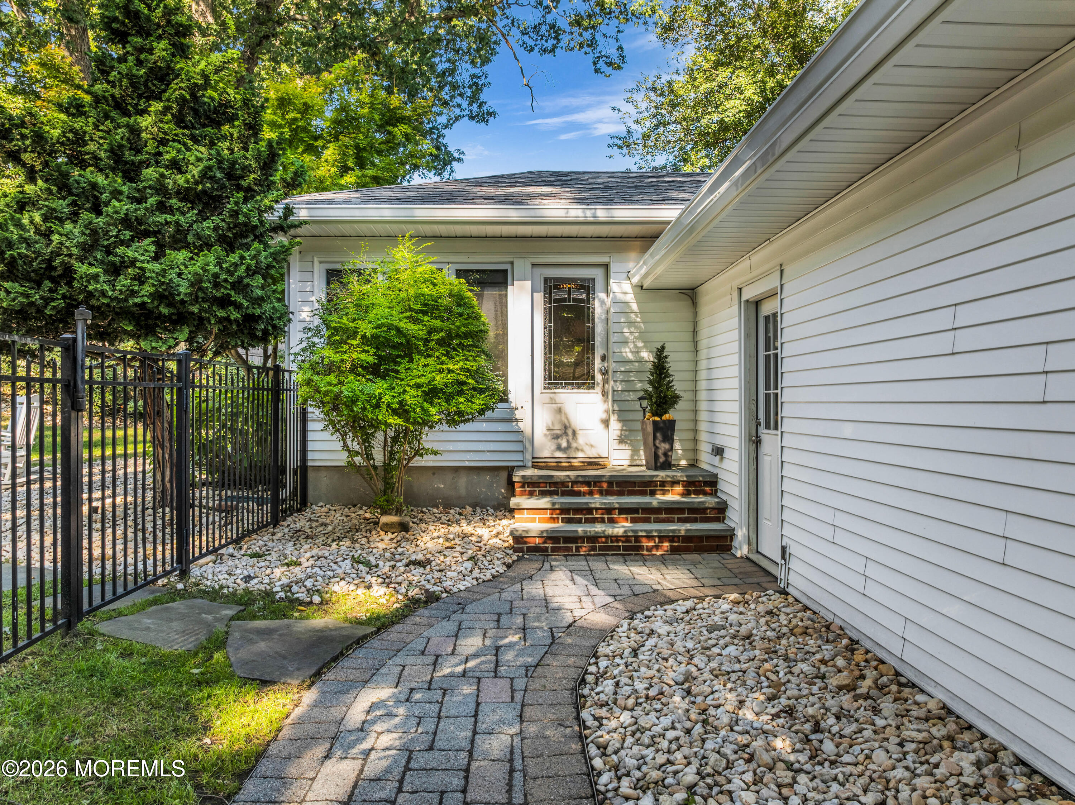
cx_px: 538
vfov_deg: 56.8
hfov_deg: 71.6
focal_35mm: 24
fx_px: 745
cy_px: 402
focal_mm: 12.29
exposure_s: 1/30
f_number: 2.8
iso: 120
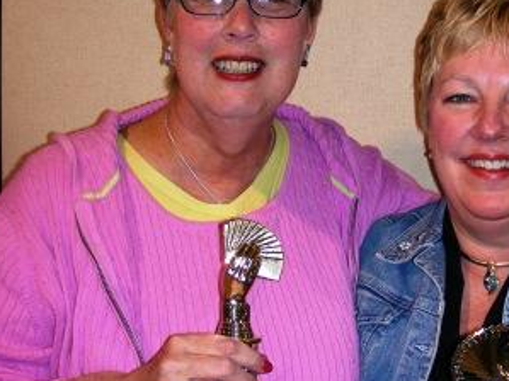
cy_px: 168
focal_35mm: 57
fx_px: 838
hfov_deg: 33.3
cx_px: 361
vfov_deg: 25.6
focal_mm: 6.3
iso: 50
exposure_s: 1/60.1
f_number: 3.5
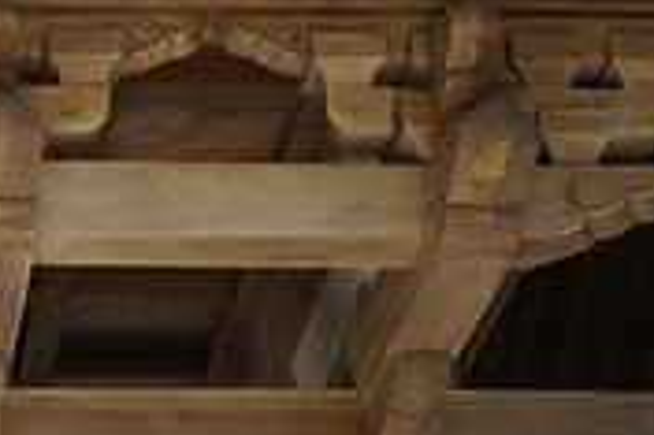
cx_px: -418
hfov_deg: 11.9
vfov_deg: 8.0
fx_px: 2940
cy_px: 942
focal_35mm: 162
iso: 100
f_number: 4.5
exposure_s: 1/100
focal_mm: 35
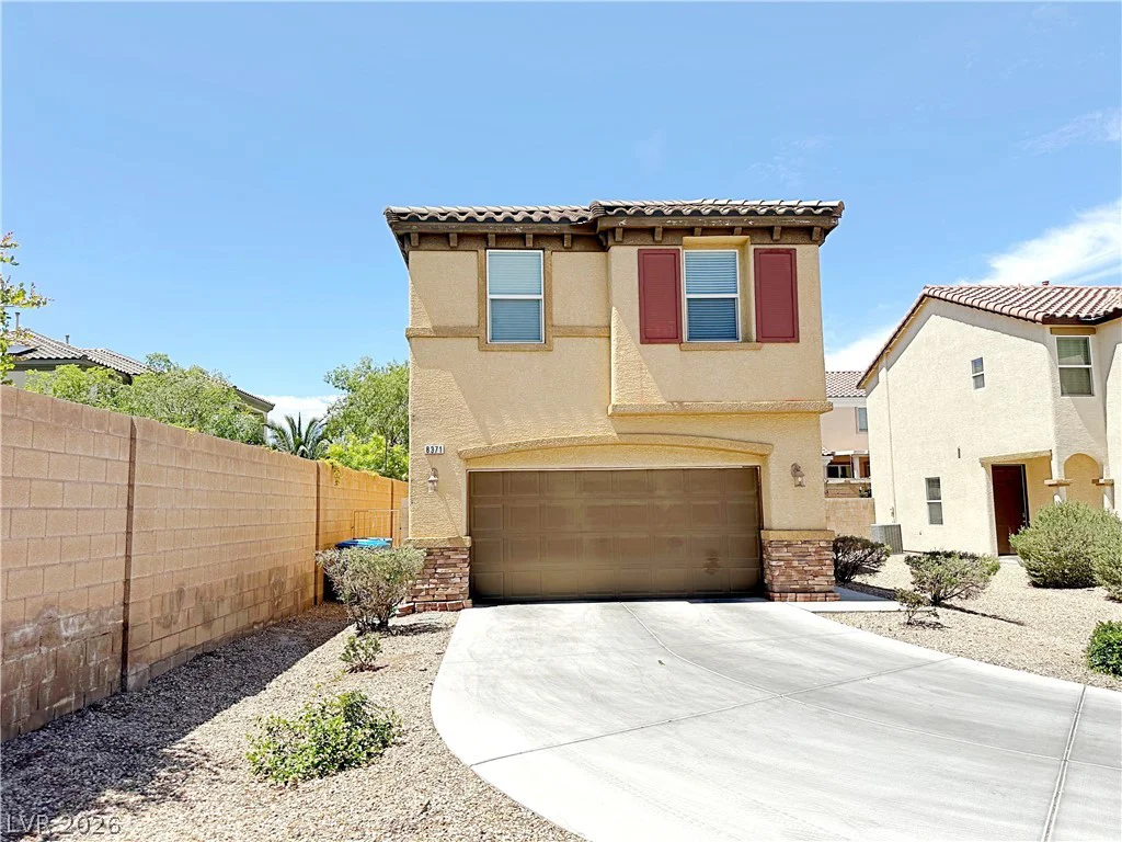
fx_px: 778
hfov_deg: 71.6
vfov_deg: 56.8
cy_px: 421
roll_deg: +0.9
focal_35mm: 24
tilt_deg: +5.7
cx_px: 561
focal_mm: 6.86
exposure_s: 1/5848
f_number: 1.78
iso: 80
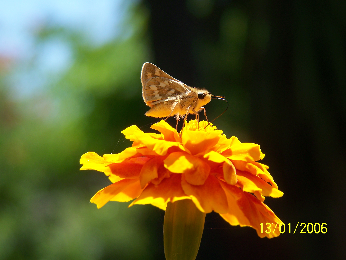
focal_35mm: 139
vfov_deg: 10.7
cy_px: 130
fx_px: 1389
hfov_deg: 14.2
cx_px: 173
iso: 64
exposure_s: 1/500
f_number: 3.3
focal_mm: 23.1
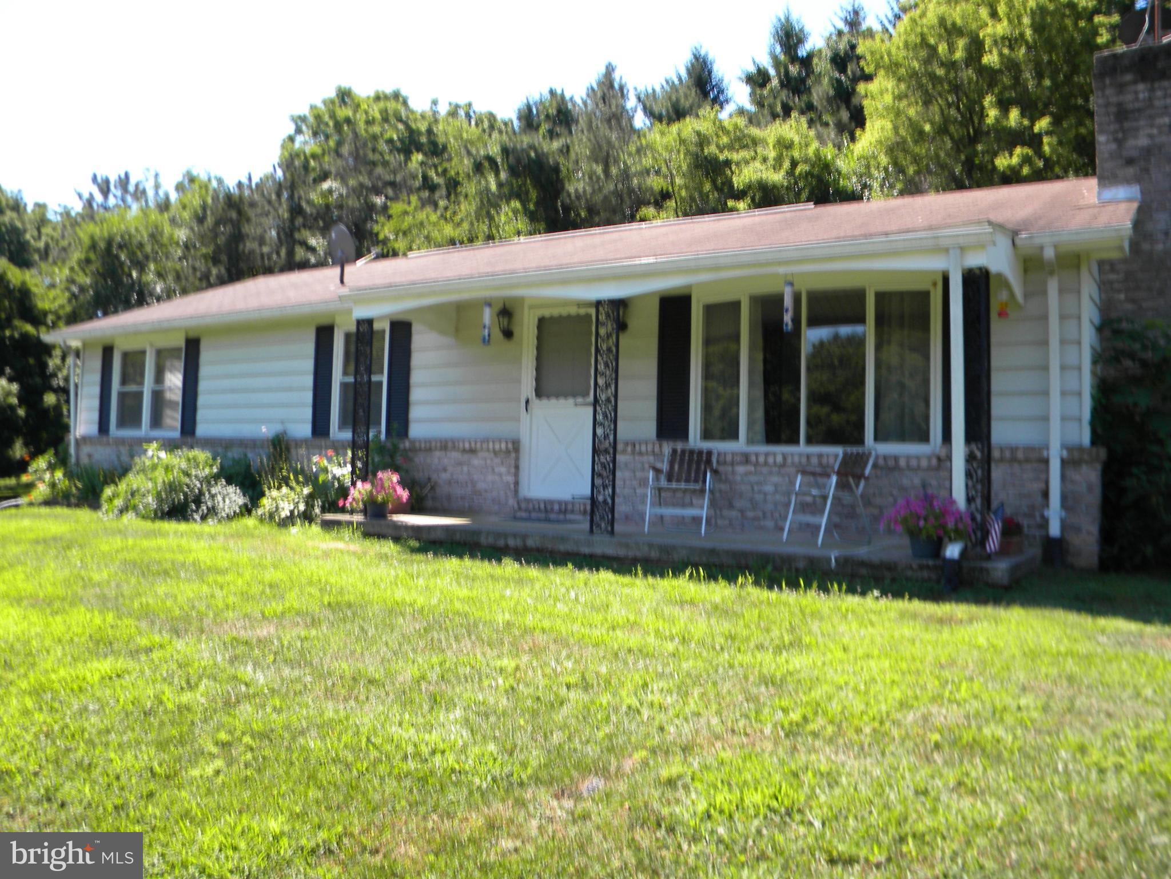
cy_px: 440
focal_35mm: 28
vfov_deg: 49.7
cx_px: 586
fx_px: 947
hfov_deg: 63.4
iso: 80
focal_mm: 5
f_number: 3.5
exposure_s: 1/282
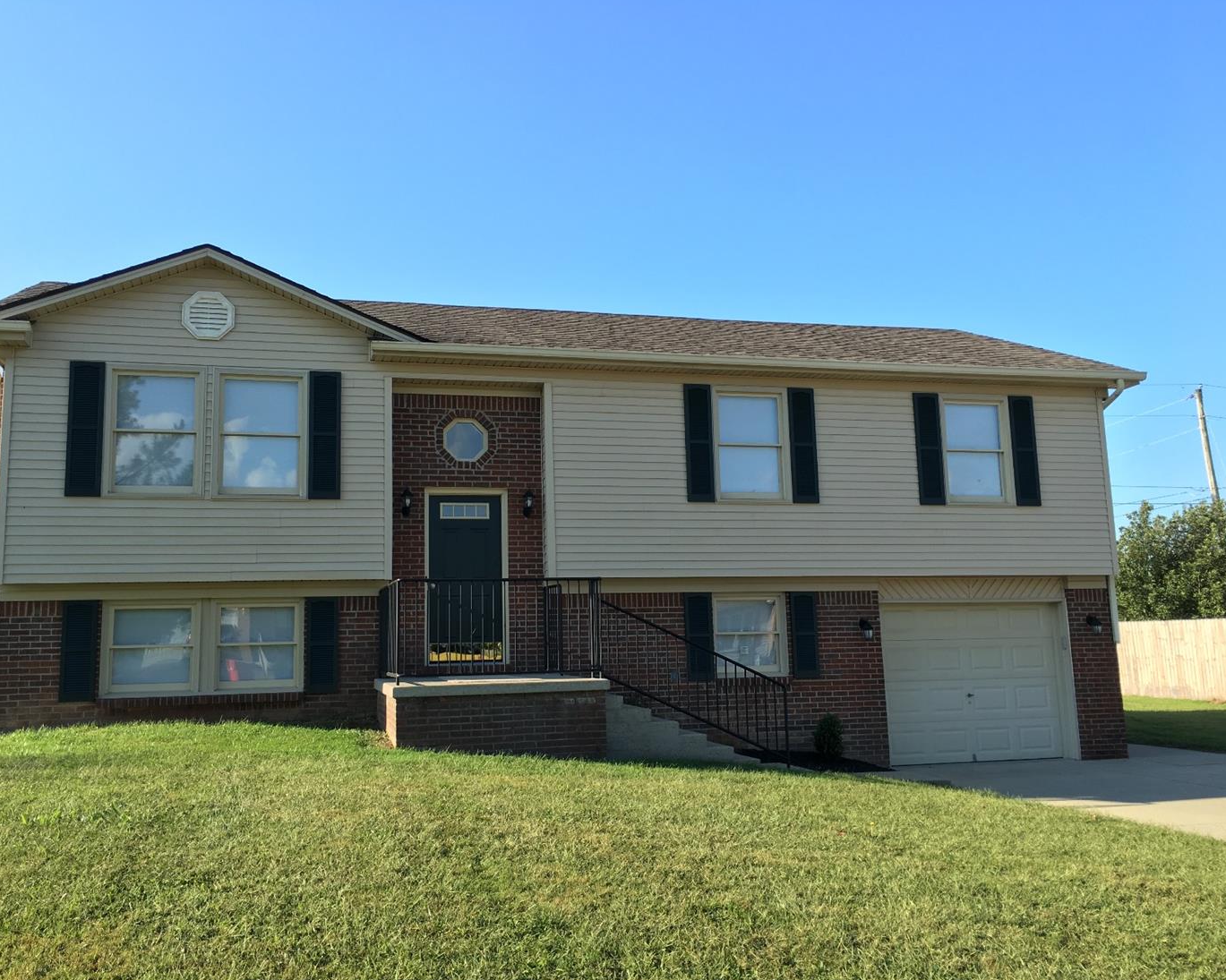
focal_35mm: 31
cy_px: 494
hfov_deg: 57.1
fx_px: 1125
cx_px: 569
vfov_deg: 47.1
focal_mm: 4.15
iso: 25
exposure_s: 1/506
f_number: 2.2
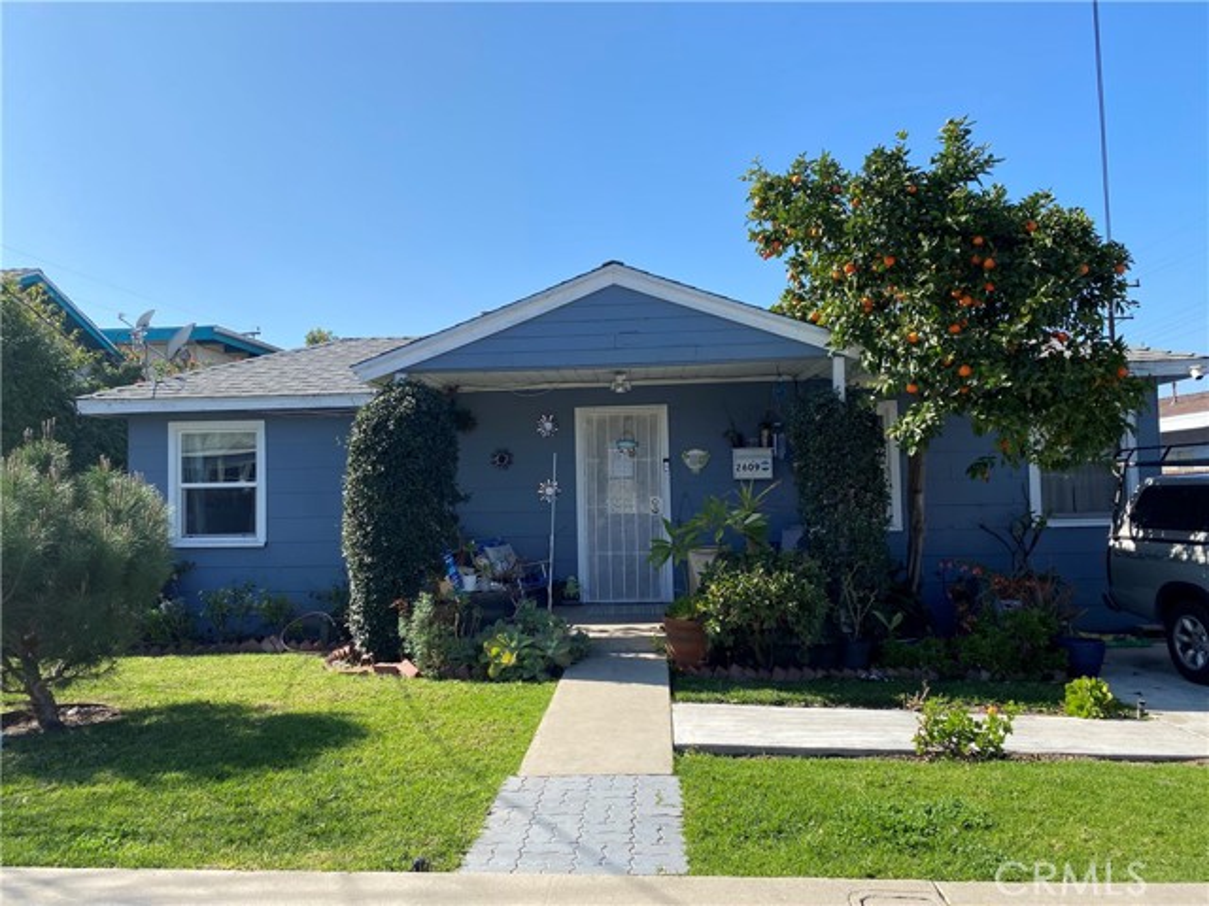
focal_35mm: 26
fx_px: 908
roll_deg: +1.6
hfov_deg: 67.3
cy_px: 453
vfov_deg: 53.1
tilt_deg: +2.3
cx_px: 604
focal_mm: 4.25
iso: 32
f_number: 1.8
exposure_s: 1/2358
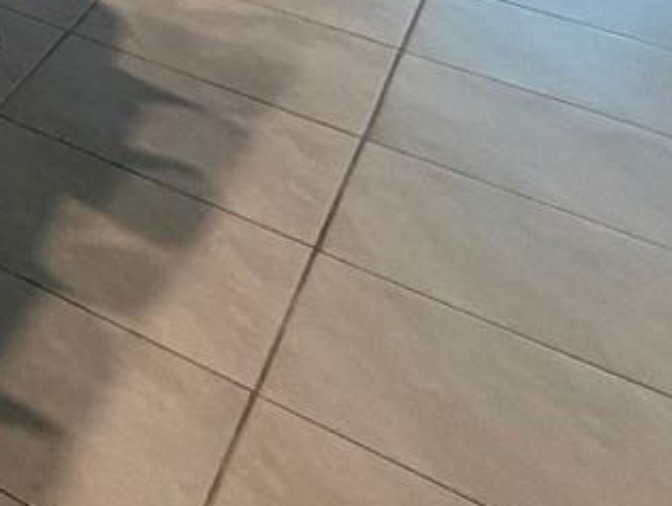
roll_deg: -0.8
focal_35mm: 71
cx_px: -879
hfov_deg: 15.8
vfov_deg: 15.0
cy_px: -623
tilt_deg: -4.3
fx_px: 1380
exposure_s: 1/60
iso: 400
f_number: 2.2
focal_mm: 2.22
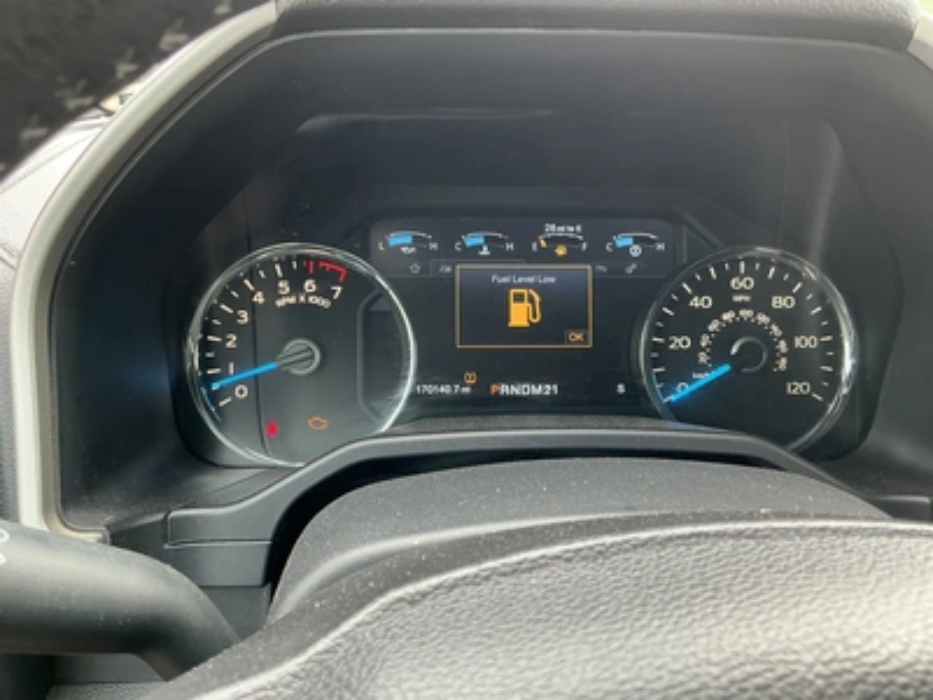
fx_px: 755
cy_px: 350
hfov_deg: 63.4
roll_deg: +0.2
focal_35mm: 28
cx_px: 466
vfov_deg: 49.7
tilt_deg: -21.3
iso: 64
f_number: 1.8
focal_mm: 3
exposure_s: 1/82
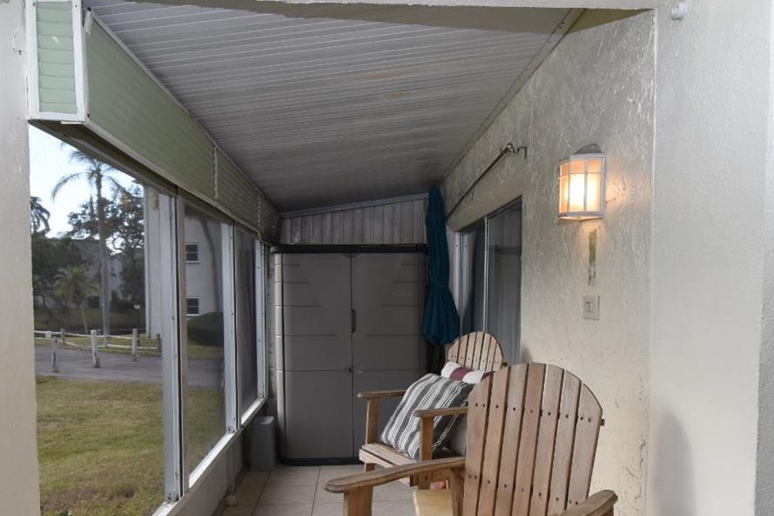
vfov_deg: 47.4
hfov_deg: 67.4
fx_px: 580
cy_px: 329
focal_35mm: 27
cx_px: 391
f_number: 8
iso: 400
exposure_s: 1/250
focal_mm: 10
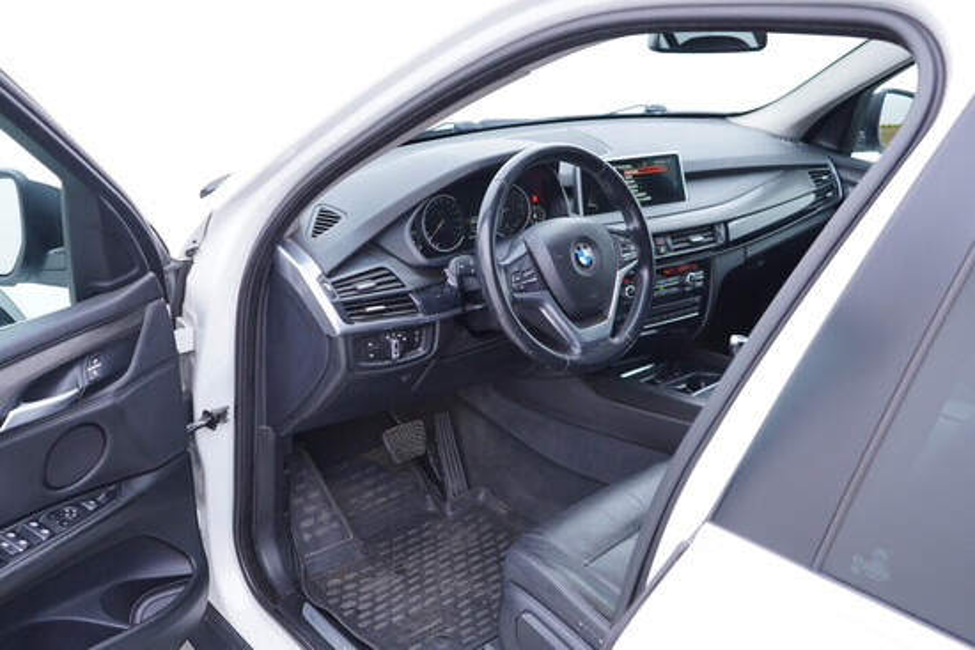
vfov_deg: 36.9
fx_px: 975
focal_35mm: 36
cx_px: 488
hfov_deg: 53.1
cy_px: 325
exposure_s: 1/40
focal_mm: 24
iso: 200
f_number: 2.8
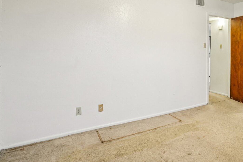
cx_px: 185
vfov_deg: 50.0
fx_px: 169
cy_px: 49
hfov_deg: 66.7
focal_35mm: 25
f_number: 8
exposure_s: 1/8
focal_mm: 16
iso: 400
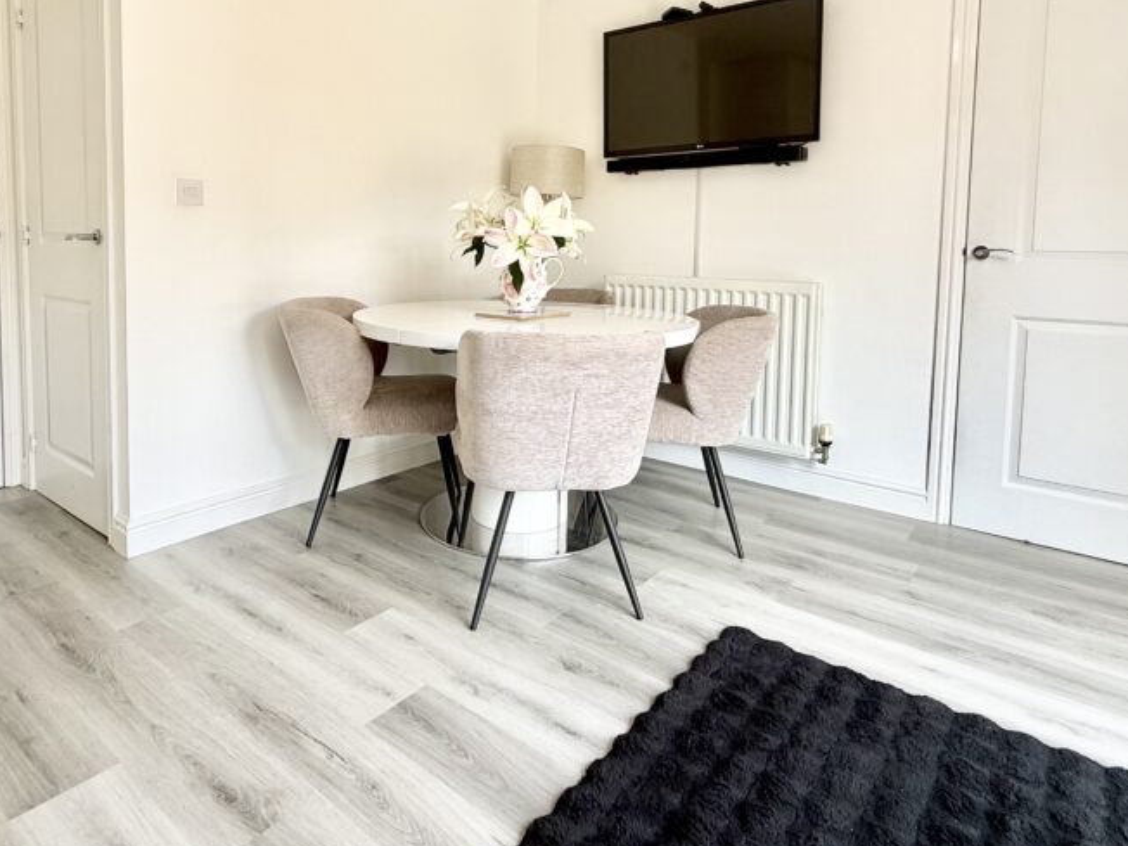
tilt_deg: -3.4
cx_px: 517
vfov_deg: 59.8
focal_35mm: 22
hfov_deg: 76.2
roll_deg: -1.0
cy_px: 289
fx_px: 717
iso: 50
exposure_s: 1/126
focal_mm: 2.22
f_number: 2.2
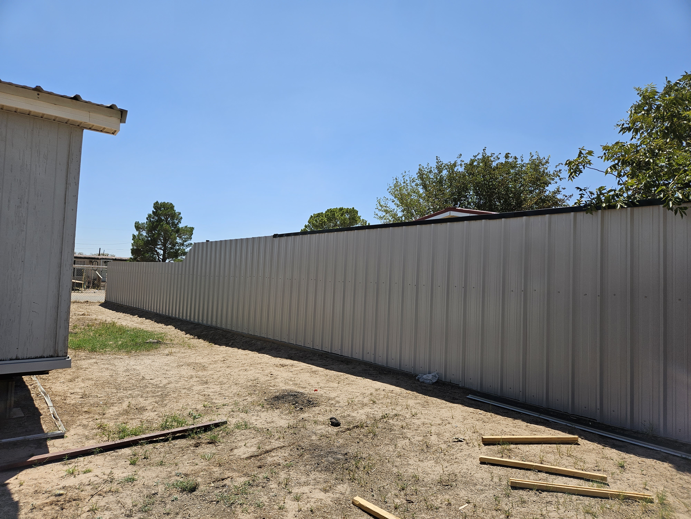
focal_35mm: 23
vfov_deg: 58.9
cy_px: 260
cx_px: 346
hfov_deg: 73.9
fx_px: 459
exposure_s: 1/2843
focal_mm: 5.4
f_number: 1.8
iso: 25
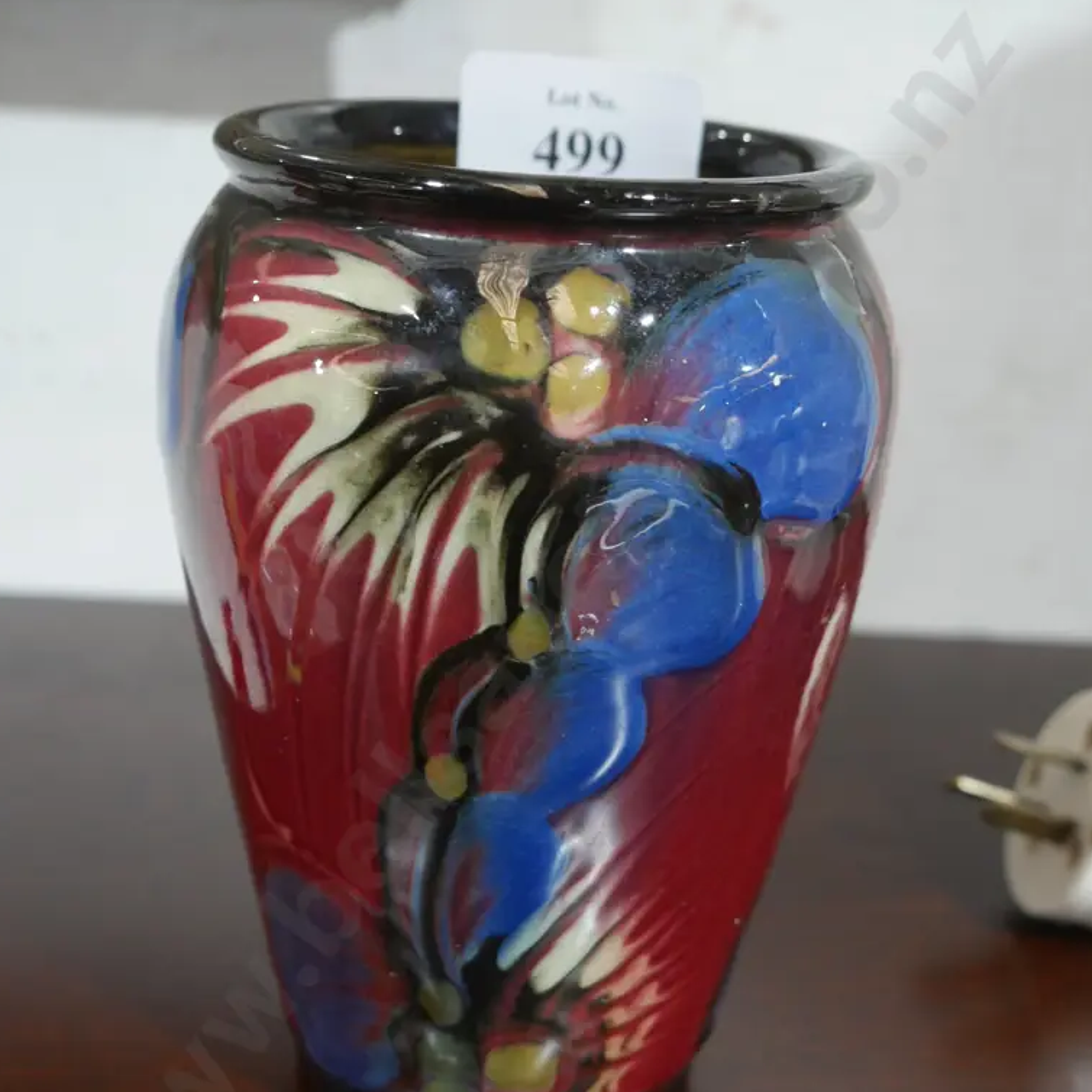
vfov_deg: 35.3
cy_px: 623
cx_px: 543
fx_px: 1713
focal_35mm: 48
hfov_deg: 35.4
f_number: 4.5
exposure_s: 1/60
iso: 1600
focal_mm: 20
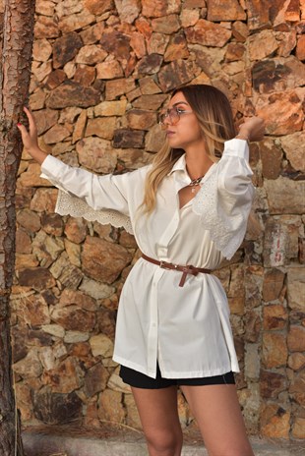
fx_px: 634
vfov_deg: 39.6
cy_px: 228
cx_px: 152
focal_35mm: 50
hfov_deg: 27.0
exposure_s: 1/320
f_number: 3.2
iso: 1000
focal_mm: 50
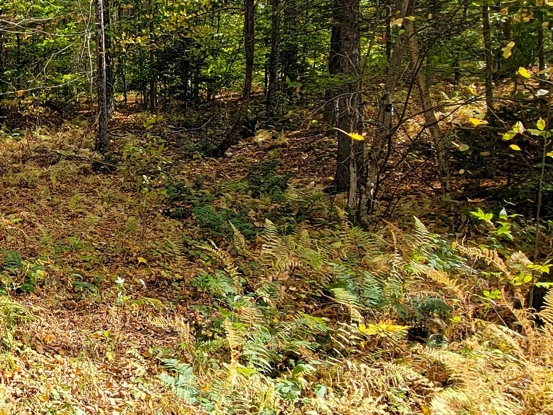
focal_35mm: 43
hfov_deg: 35.7
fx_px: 687
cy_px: 187
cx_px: -90
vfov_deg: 33.6
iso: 50
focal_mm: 2.2
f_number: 2.2
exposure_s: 1/450
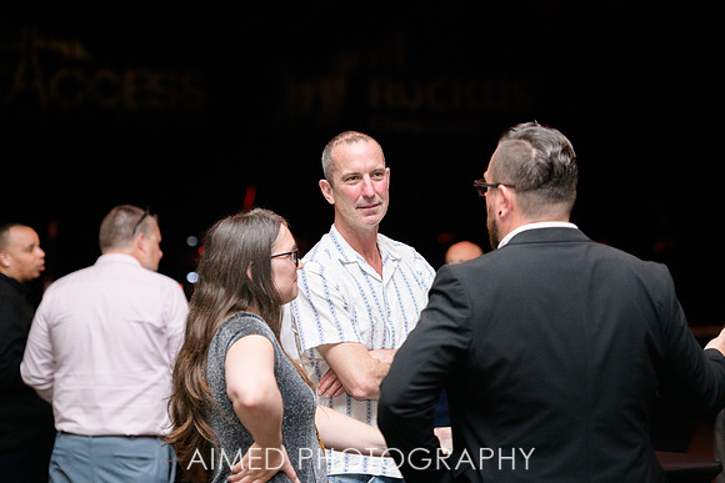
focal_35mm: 117
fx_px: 2354
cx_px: 361
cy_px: 241
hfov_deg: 17.5
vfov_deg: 11.7
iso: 2000
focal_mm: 116
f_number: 3.5
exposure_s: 1/250
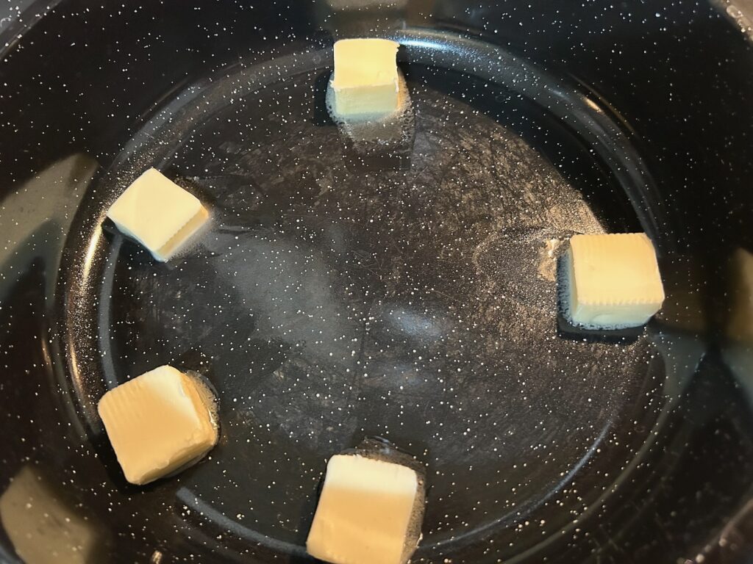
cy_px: 282
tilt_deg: -63.8
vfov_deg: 53.1
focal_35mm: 26
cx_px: 376
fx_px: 566
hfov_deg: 67.3
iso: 640
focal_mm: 5.7
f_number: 1.5
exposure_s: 1/40
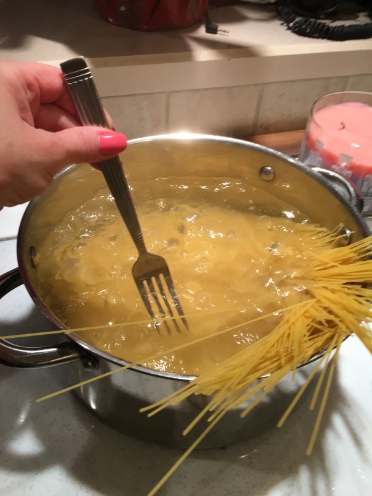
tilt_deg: -44.6
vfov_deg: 61.7
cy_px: 248
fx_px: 416
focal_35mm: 29
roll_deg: -2.8
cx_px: 186
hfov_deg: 48.2
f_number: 2.2
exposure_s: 1/33
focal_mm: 4.15
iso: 32
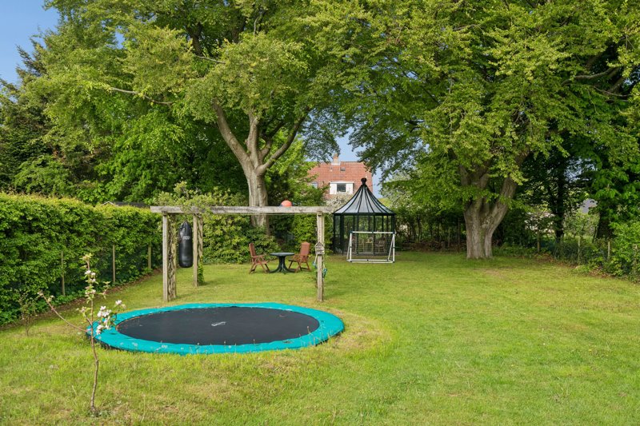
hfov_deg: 58.7
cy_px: 213
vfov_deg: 41.1
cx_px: 320
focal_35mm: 32
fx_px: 569
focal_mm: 32
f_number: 5.6
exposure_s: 1/200
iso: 100
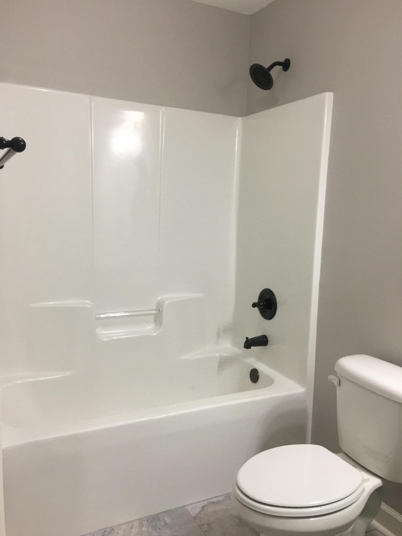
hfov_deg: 48.2
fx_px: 449
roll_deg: -1.9
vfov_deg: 61.7
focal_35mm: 29
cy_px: 268
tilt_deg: -7.1
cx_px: 201
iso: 32
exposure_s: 1/15
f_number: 2.2
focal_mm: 4.15
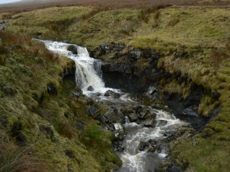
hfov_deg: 39.7
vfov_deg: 30.3
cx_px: 115
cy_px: 86
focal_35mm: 48
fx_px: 319
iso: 80
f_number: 5
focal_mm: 8
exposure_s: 1/100
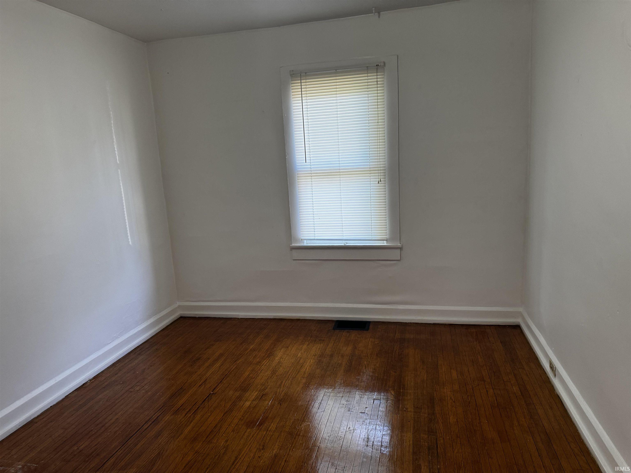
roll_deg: +3.9
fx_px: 437
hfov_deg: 71.6
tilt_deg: -12.3
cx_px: 316
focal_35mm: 24
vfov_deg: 56.8
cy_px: 236
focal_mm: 6.76
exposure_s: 1/66
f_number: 1.78
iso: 200
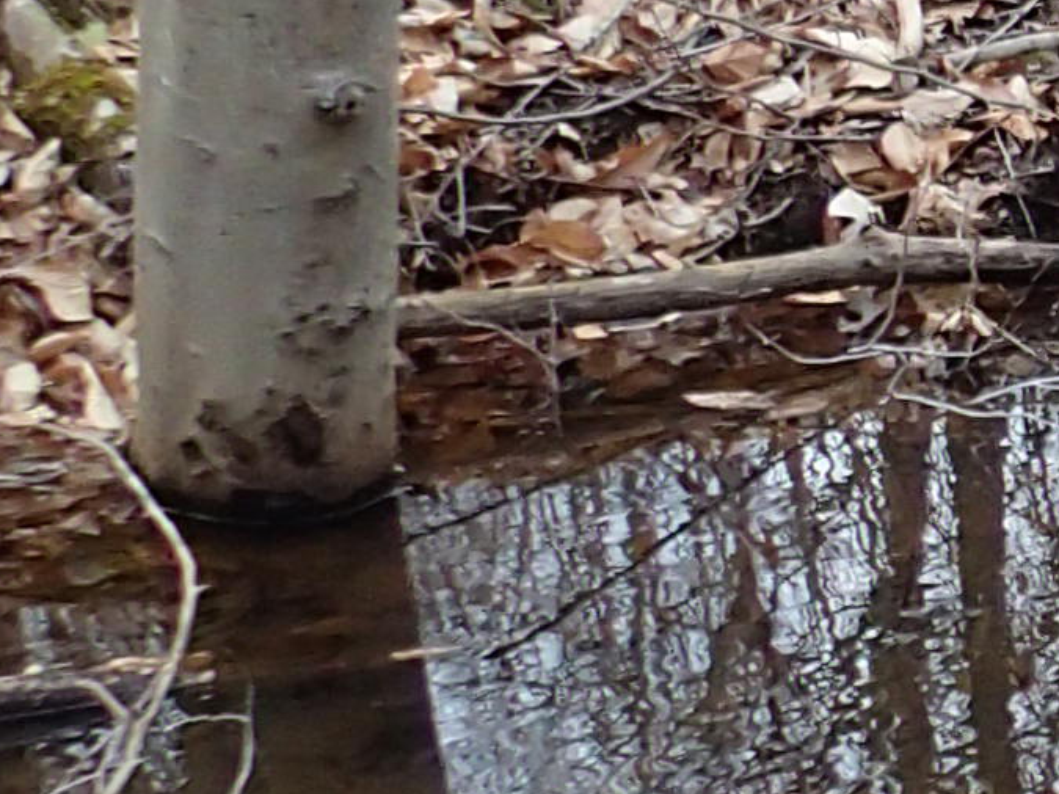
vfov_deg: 10.1
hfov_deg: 11.6
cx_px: 2360
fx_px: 4496
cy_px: 122
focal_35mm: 147
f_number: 2
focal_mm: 4.5
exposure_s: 1/500
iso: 200
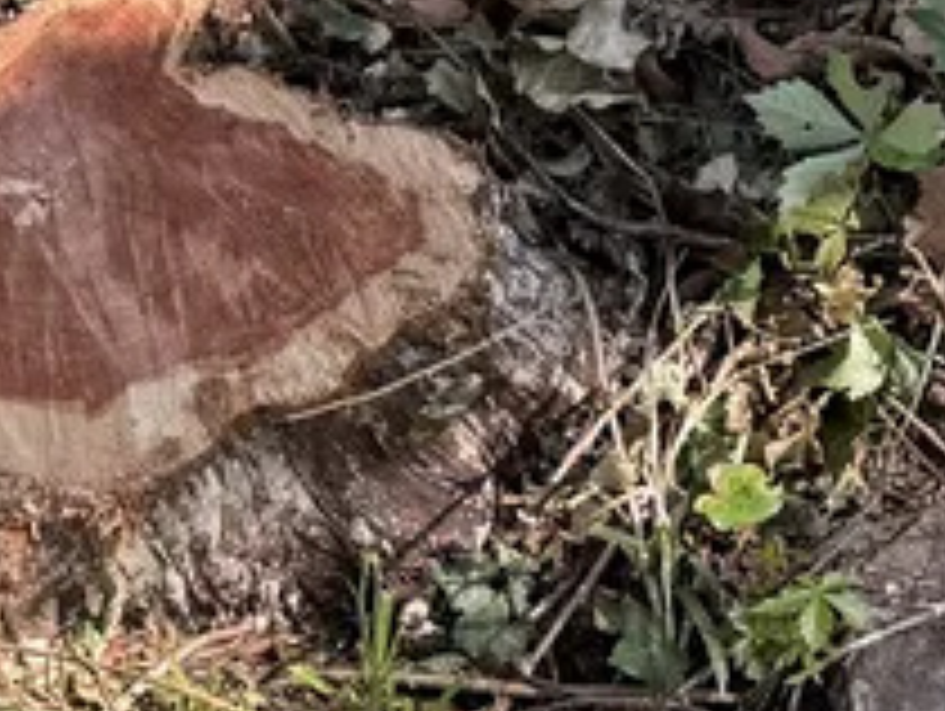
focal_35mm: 137
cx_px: 342
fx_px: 3744
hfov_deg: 14.4
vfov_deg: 10.8
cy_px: 225
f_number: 1.78
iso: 80
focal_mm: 6.76
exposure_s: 1/211
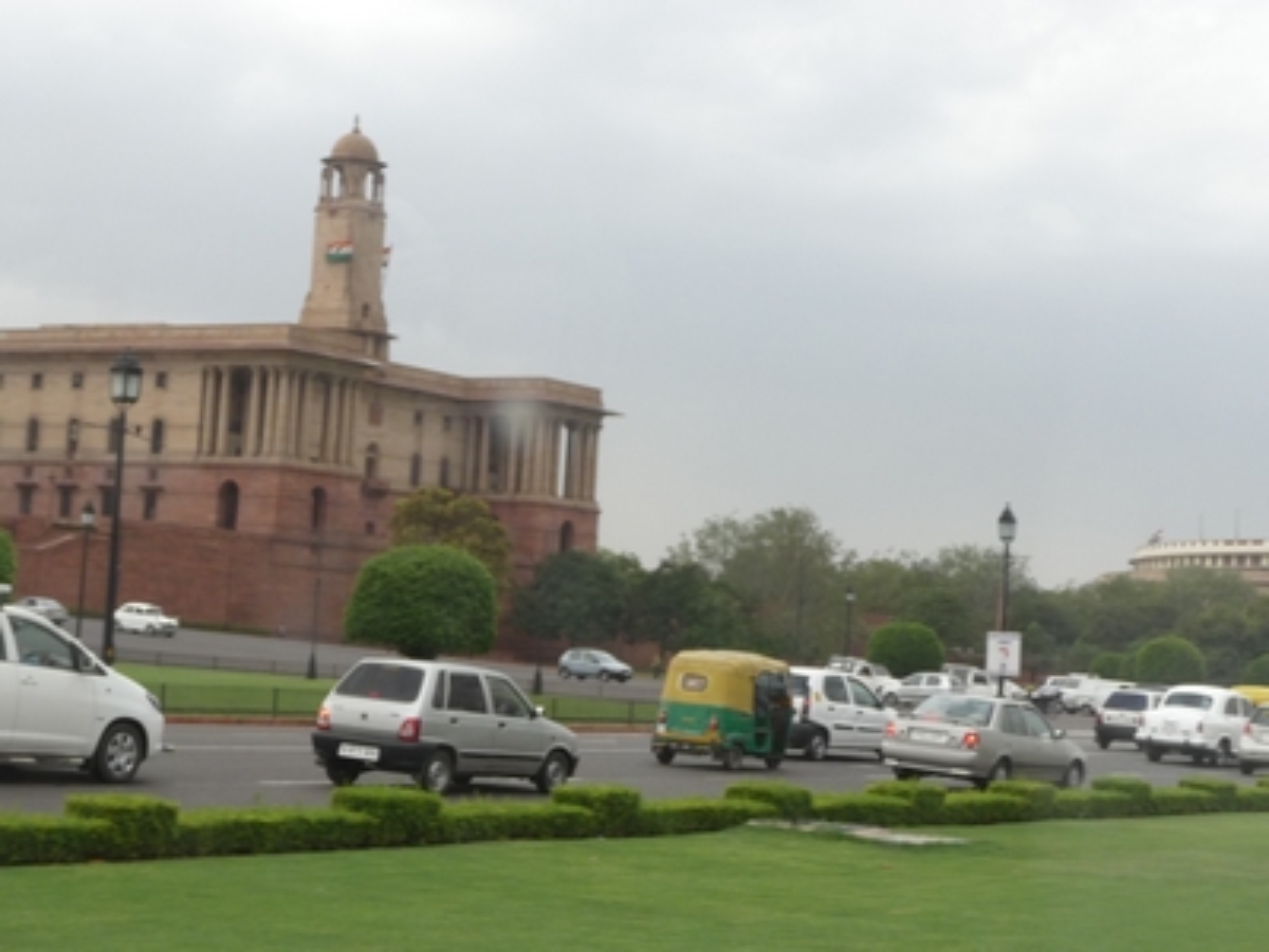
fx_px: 2639
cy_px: 476
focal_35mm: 72
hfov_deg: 27.0
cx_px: 634
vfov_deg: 20.4
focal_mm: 7.1
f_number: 4
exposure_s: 1/200
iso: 100
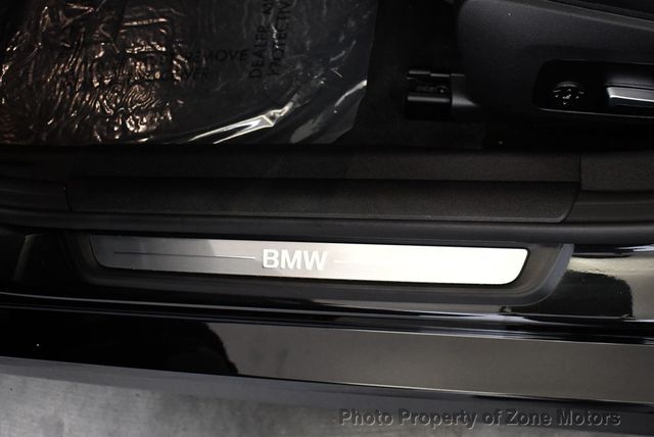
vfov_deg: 29.3
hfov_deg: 42.7
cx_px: 327
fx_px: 836
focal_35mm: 46
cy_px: 218
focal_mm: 23
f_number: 3.8
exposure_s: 1/125
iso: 2200
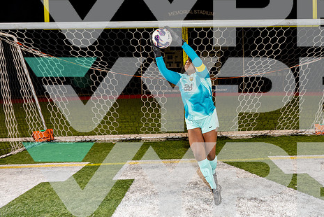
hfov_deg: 61.1
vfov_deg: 43.6
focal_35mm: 30
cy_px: 95
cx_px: 202
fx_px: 270
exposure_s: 1/250
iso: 800
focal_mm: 24
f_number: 5.6
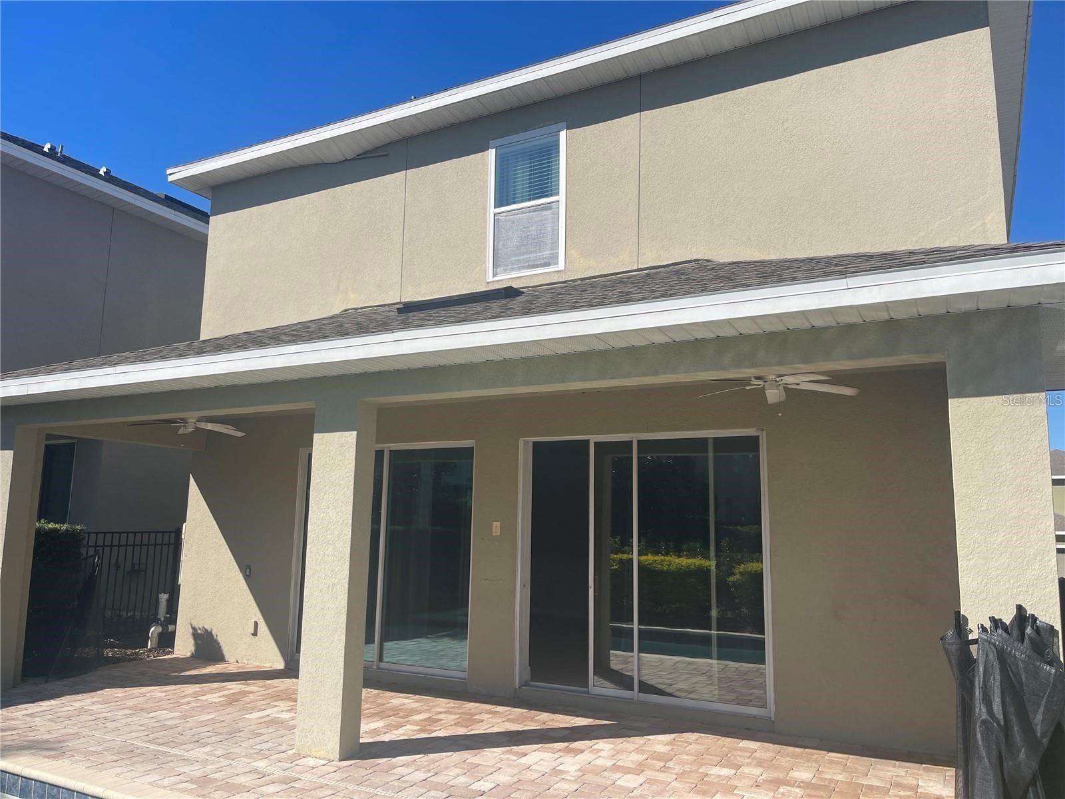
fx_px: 769
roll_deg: -1.1
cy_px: 400
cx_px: 532
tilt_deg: +7.3
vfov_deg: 54.9
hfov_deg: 69.4
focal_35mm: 25
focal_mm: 5.1
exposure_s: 1/4202
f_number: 1.6
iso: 32
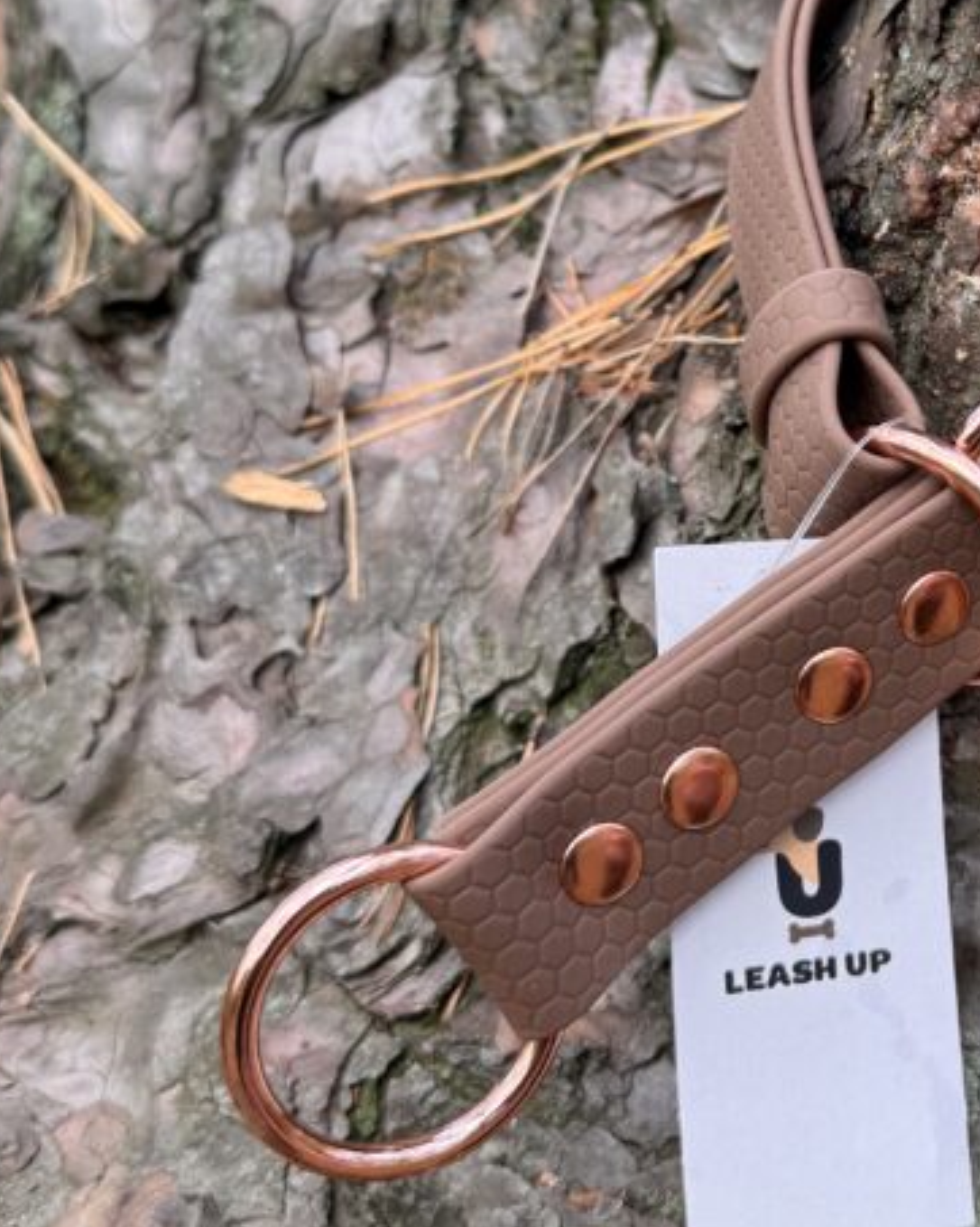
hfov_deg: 27.2
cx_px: 956
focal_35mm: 53
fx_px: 1923
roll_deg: -2.2
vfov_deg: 35.0
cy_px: 406
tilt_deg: -16.5
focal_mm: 6.76
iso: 64
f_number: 1.78
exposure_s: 1/143
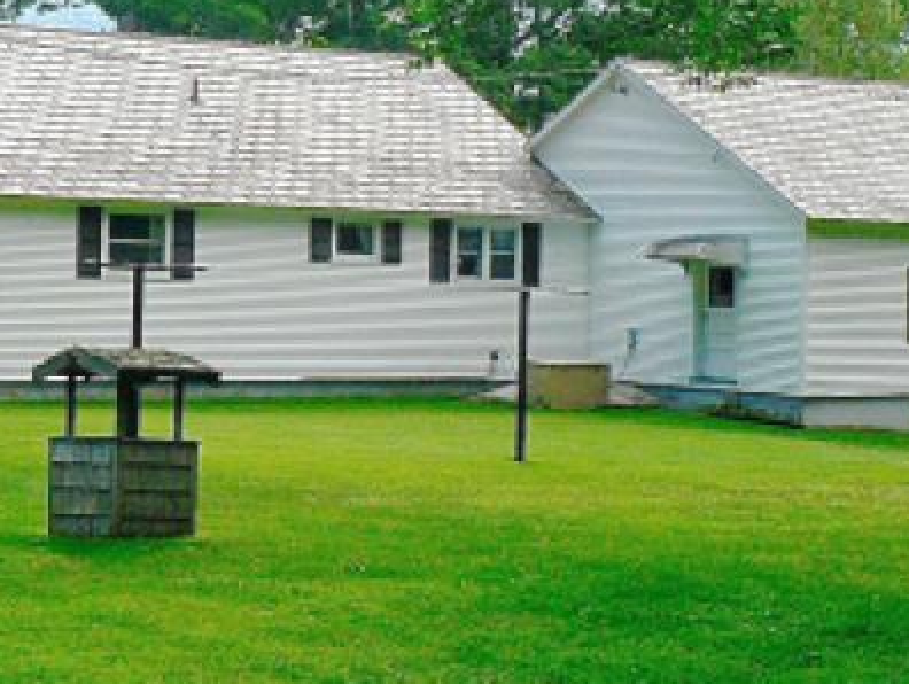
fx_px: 2445
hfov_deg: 20.9
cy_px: 24
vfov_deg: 15.7
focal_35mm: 93
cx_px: 239
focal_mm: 6
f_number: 4
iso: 80
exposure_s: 1/320
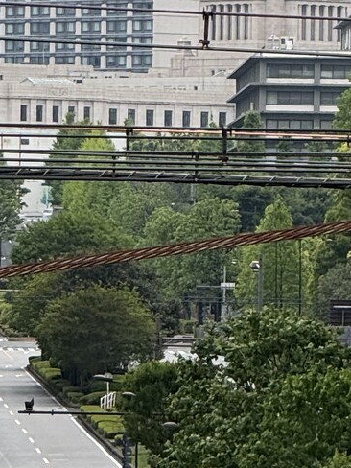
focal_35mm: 525
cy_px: 210
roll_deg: -1.2
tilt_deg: +0.3
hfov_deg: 2.8
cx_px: 63
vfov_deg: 3.8
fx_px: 7098
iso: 64
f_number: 2.8
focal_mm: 15.66
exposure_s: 1/1318
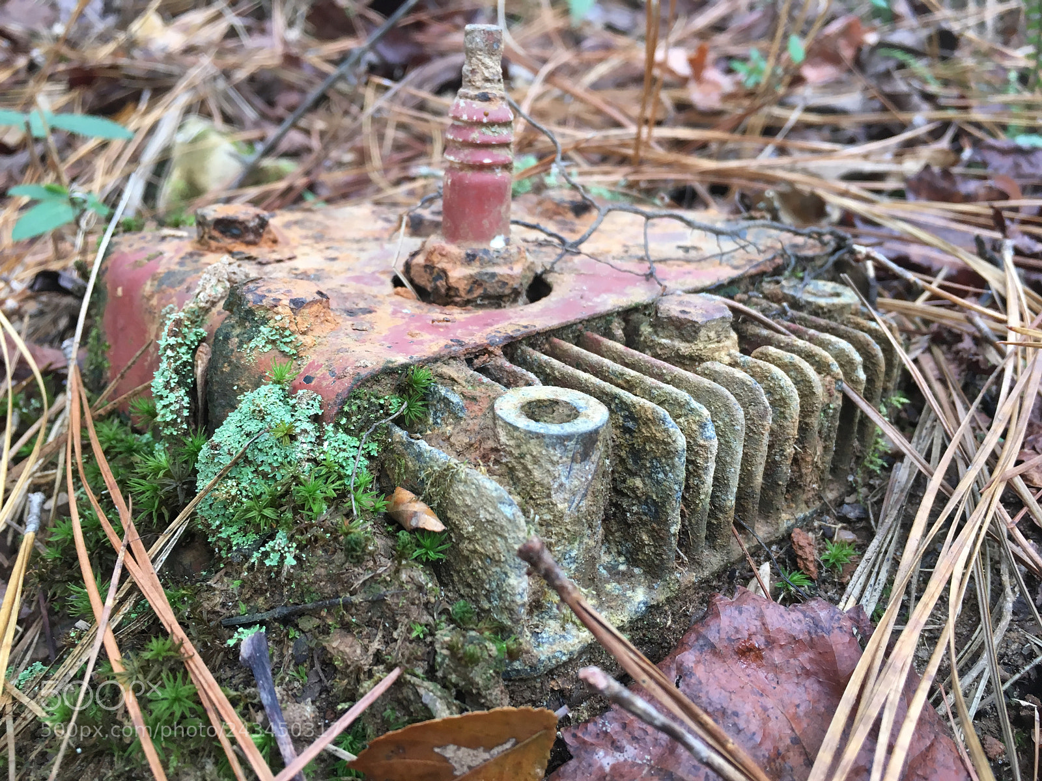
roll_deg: +1.3
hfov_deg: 61.7
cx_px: 521
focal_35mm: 29
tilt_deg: -33.0
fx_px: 873
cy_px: 390
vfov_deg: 48.2
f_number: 2.2
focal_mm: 4.15
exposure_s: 1/30
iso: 50
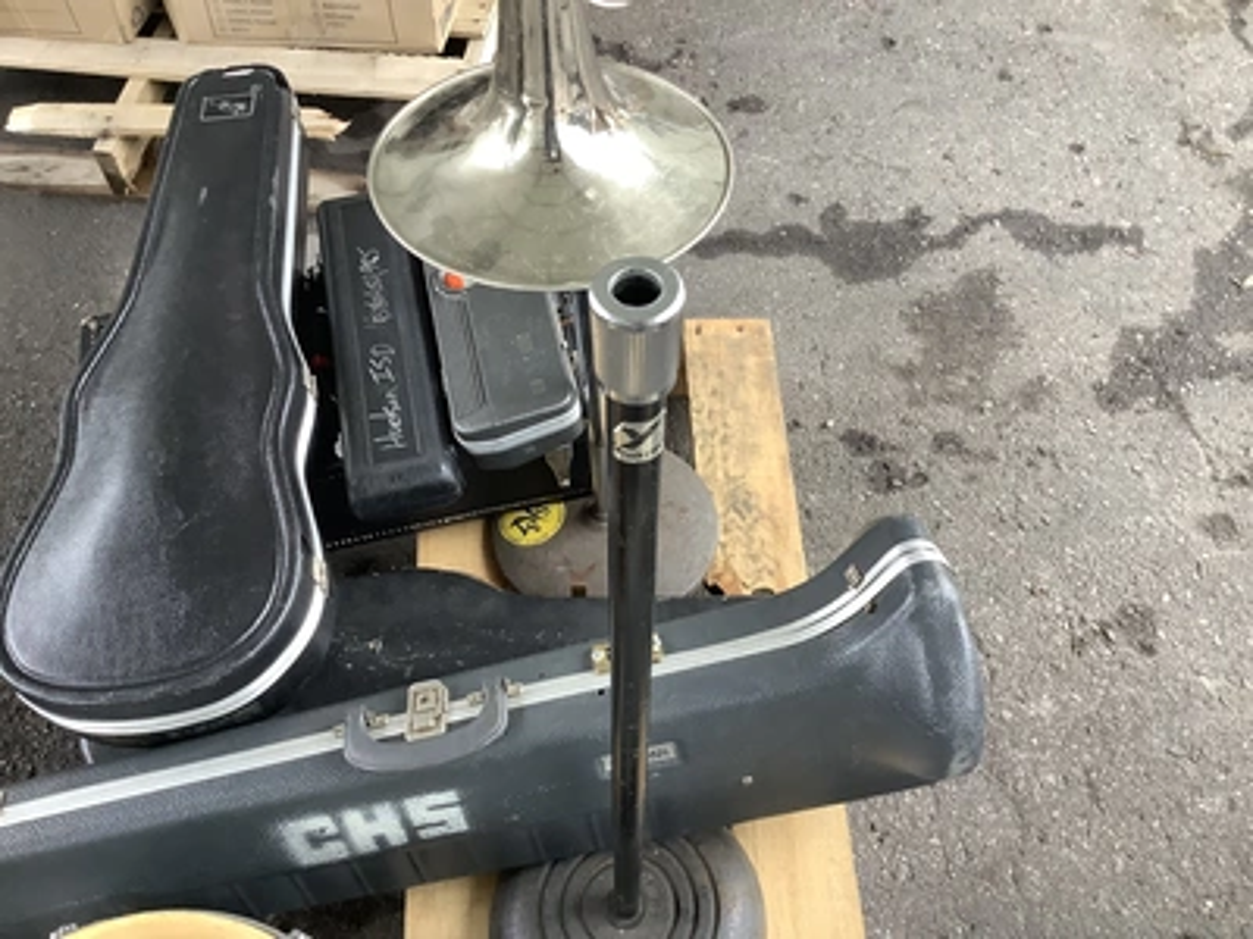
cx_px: 626
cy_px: 470
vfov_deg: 45.4
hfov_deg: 58.4
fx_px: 1122
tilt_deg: -54.8
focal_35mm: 31
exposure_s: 1/60
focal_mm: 3.3
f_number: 2.4
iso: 160
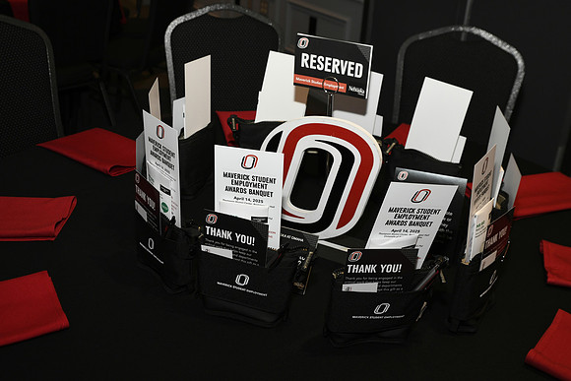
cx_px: 286
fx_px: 730
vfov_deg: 29.3
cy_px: 190
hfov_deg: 42.7
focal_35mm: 46
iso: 1600
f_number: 8
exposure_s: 1/60
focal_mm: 46
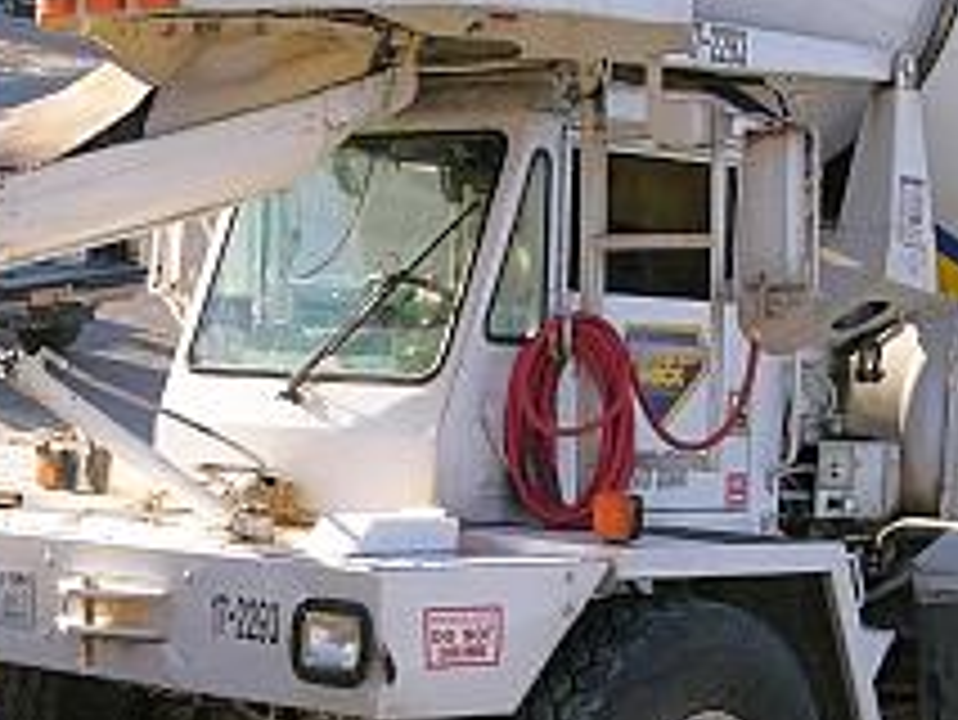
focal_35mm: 105
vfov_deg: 14.1
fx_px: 2908
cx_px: 364
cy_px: 536
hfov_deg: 18.7
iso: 50
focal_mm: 8.9
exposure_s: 1/117
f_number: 4.5
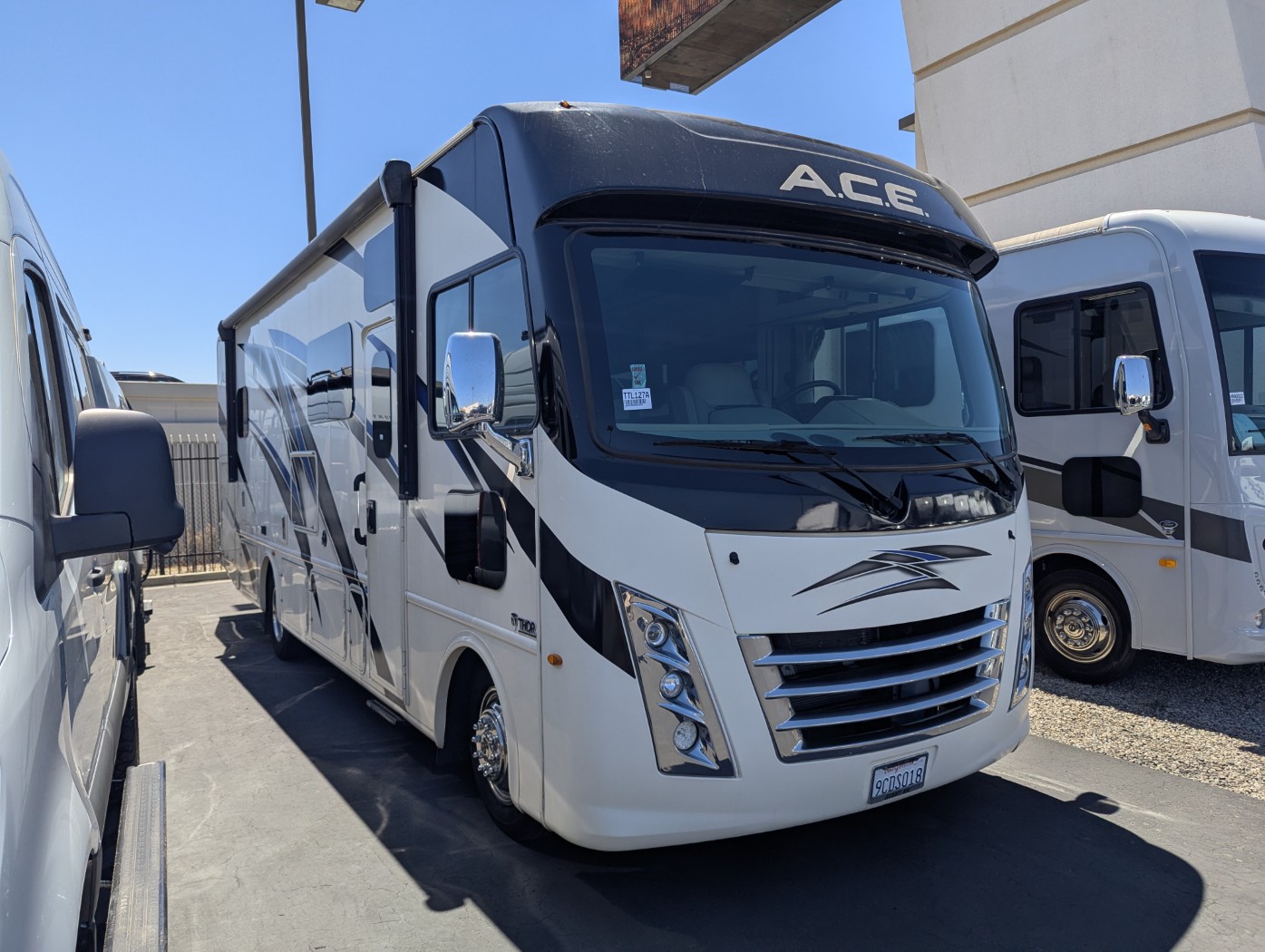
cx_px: 632
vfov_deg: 56.9
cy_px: 476
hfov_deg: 71.5
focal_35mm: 24
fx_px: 878
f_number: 1.85
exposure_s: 1/1618
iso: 48
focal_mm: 6.81
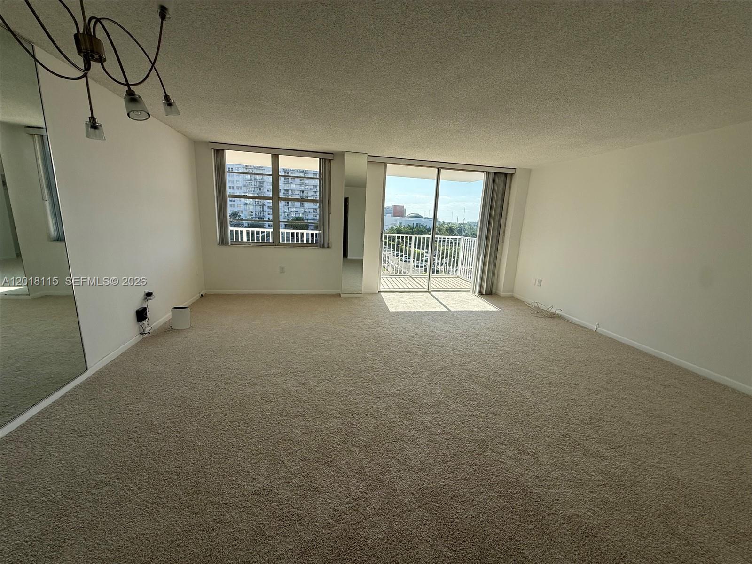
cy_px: 282
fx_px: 304
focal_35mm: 14
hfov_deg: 102.1
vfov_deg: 85.7
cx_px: 376
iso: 64
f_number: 2.2
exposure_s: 1/1961
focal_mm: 2.22
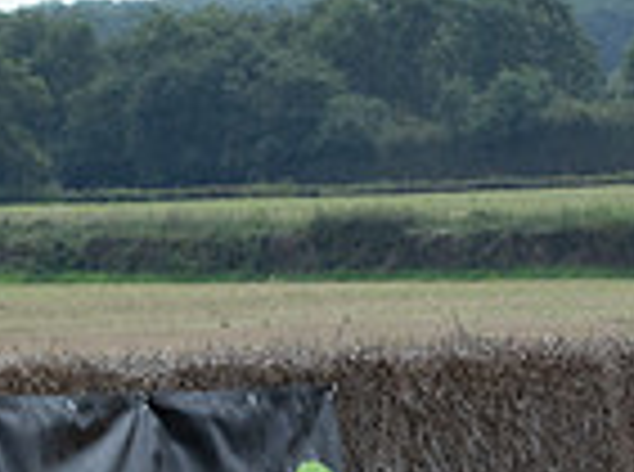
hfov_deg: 1.5
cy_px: 677
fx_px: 23914
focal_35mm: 1309
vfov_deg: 1.1
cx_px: 1160
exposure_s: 1/250
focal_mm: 220
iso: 640
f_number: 20
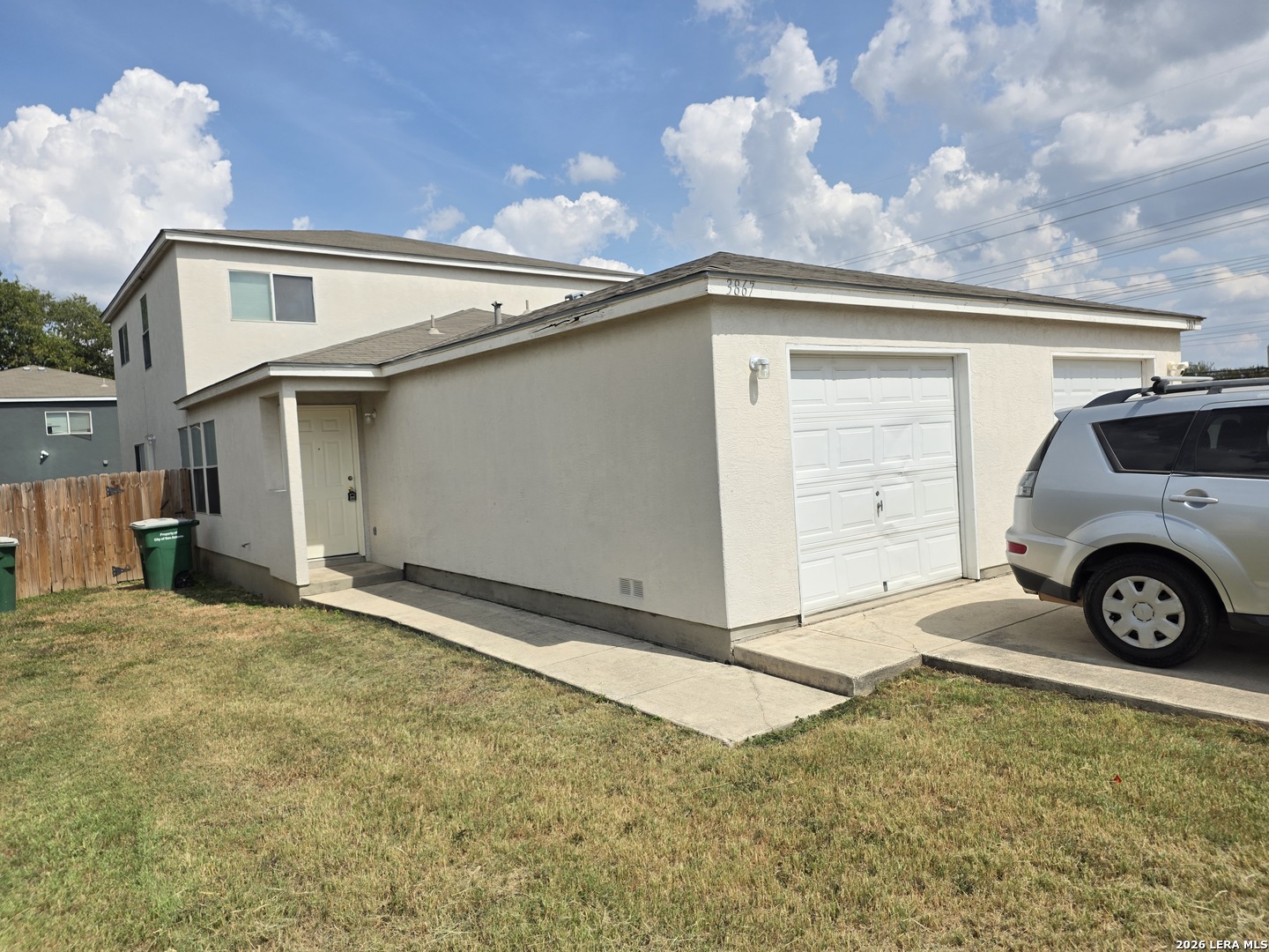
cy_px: 476
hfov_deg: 73.9
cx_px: 634
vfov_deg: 58.9
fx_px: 843
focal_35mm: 23
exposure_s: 1/7944
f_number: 1.7
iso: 64
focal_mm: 6.3
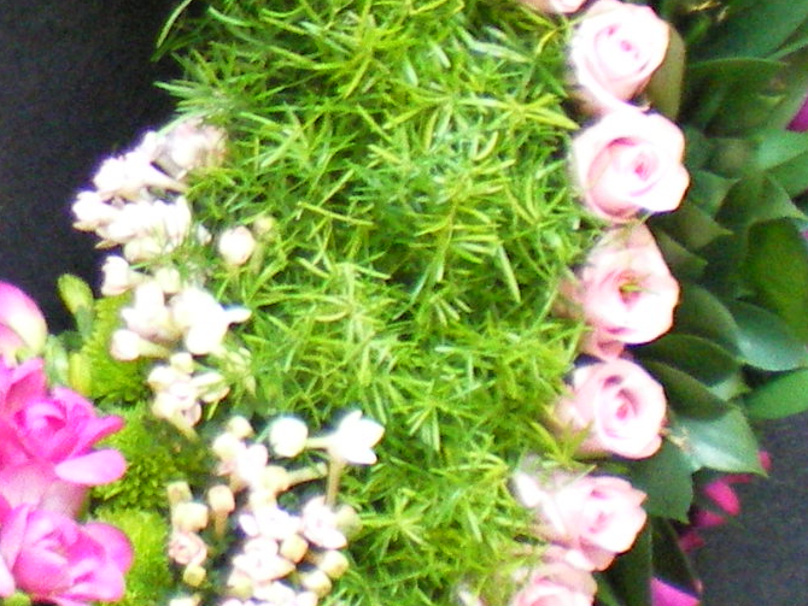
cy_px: 18
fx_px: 3432
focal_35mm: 147
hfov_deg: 12.9
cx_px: -294
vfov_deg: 10.0
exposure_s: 1/13
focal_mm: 6.3
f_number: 3.1
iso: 400
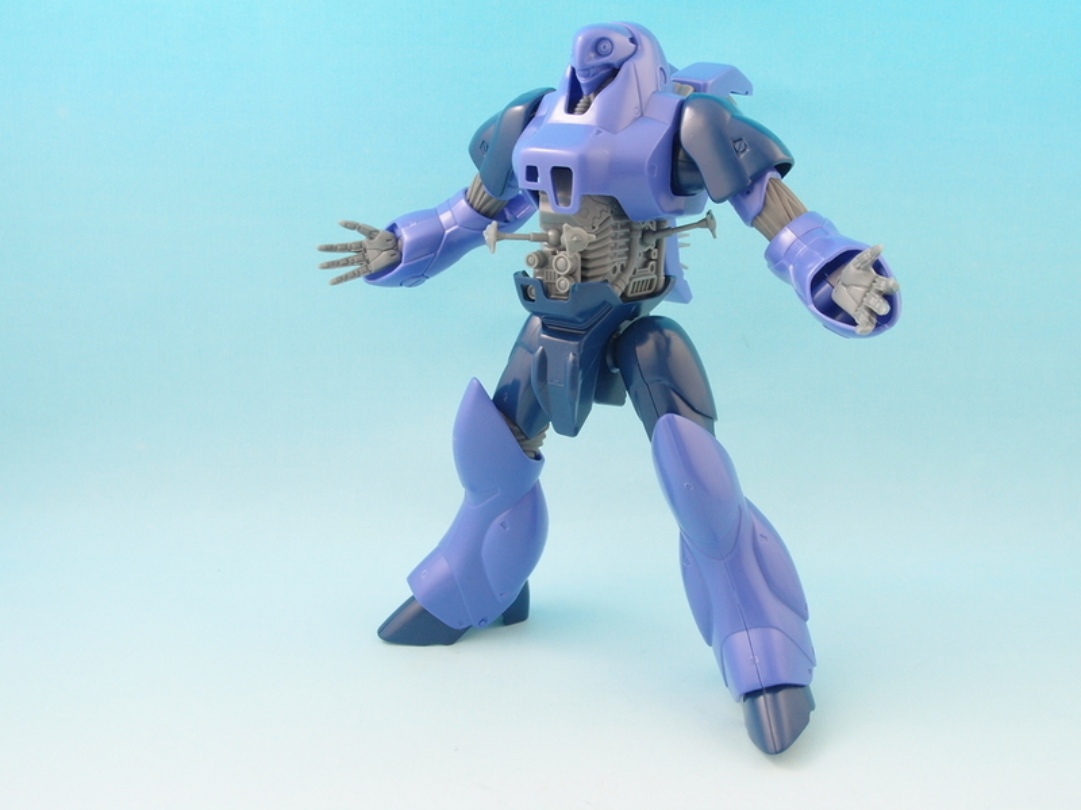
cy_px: 405
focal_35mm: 32
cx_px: 540
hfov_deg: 56.8
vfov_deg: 44.2
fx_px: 999
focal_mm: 6.87
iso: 100
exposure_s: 1.3
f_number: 8
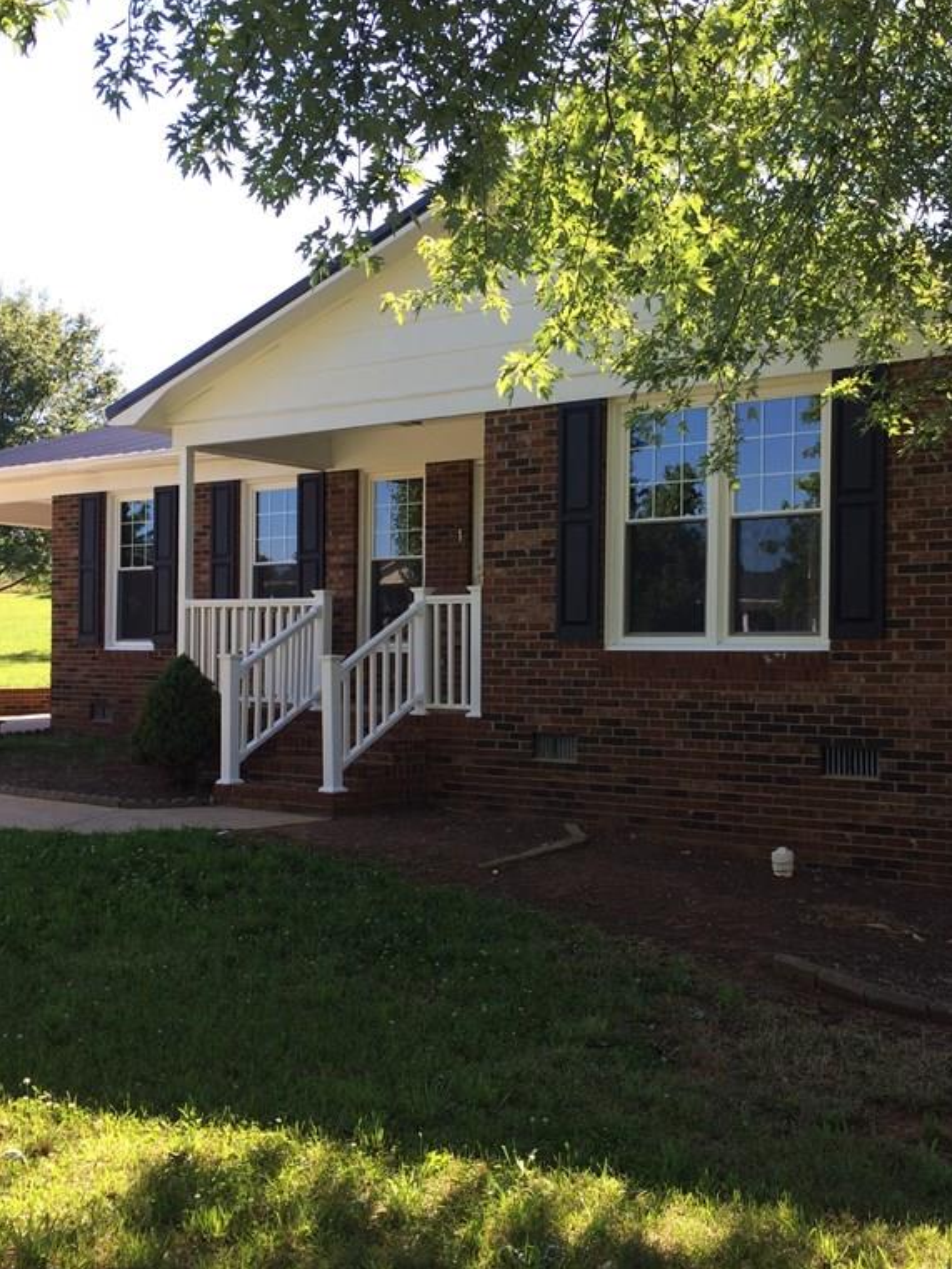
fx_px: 1430
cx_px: 585
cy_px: 632
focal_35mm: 39
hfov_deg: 36.6
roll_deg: -0.3
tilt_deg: -1.0
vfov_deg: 47.9
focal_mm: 4.15
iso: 32
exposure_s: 1/519
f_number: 2.2
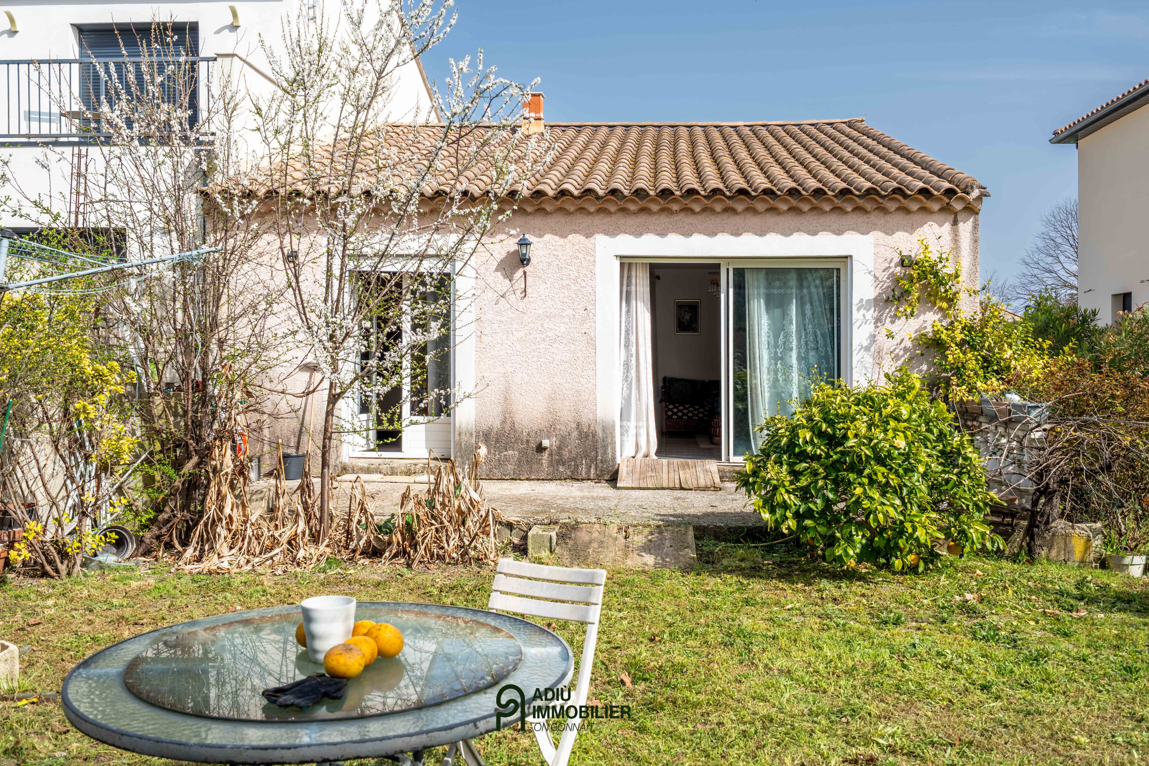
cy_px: 383
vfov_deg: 37.9
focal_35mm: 35
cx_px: 574
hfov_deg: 54.4
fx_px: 1117
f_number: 8
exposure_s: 1/1000
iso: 50
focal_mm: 35
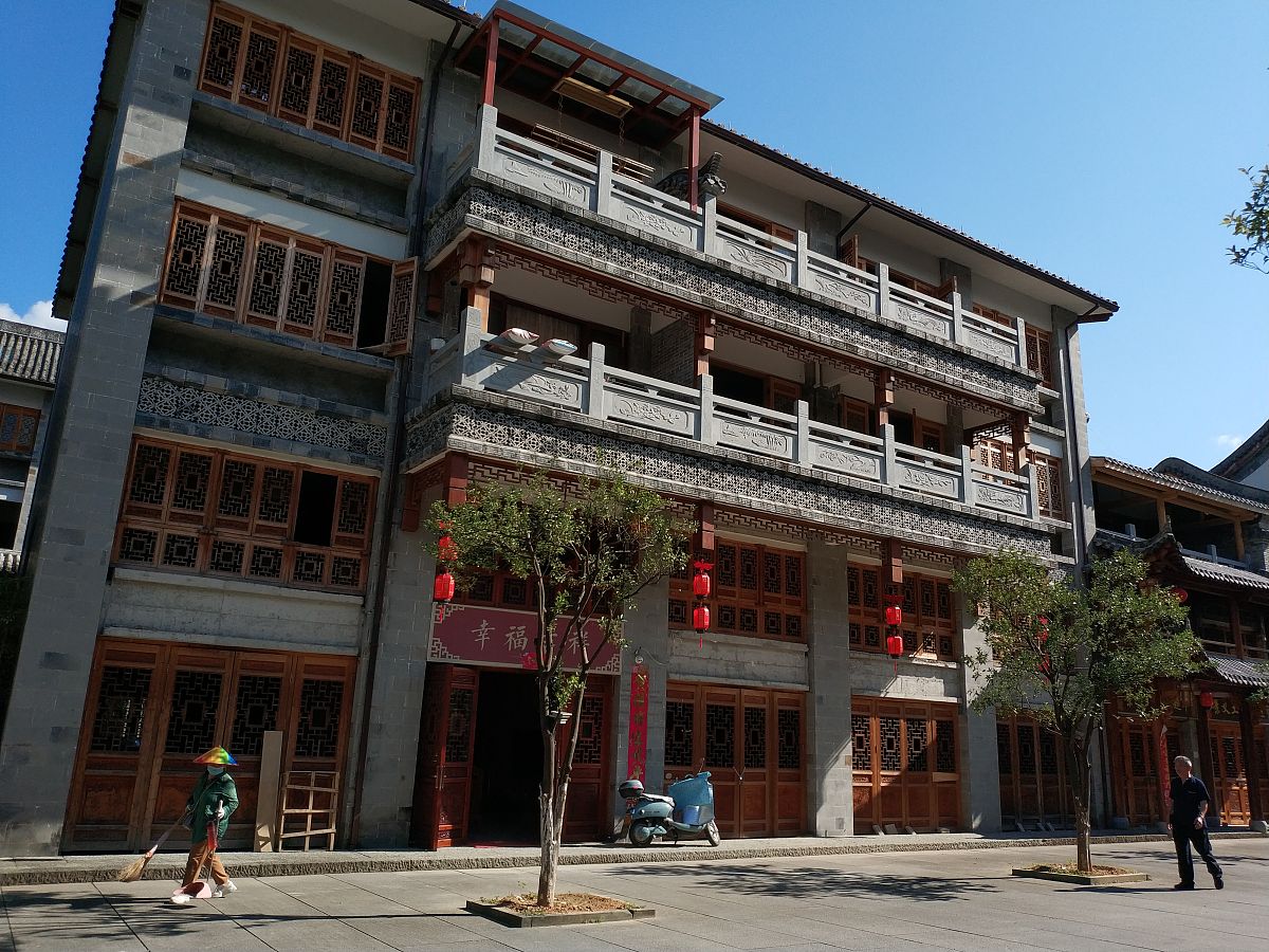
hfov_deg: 56.8
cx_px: 634
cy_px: 476
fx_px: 1173
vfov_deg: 44.2
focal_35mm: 32
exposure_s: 1/1182
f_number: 2
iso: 101
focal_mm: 4.5
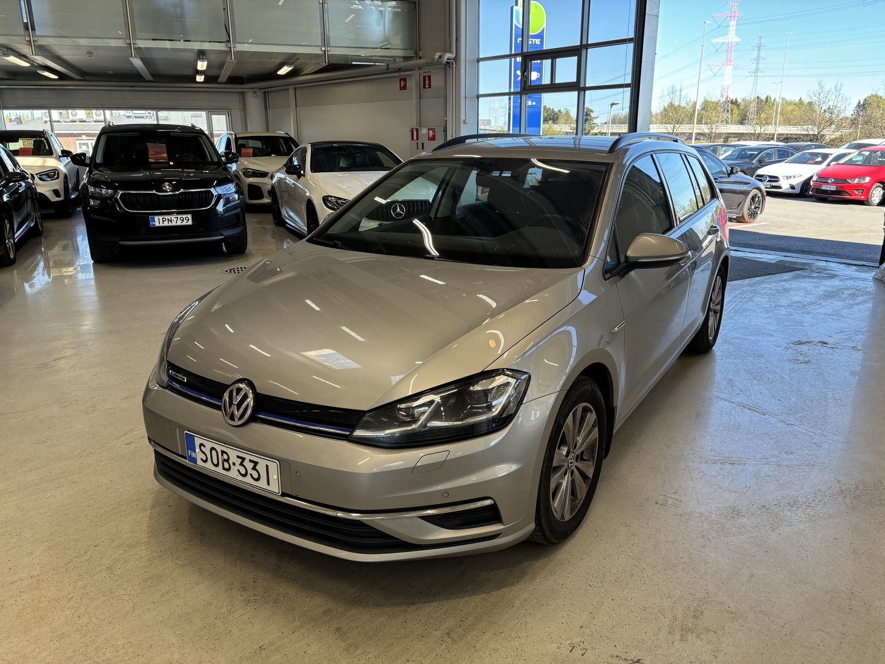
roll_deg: +0.2
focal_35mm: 26
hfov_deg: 67.3
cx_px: 442
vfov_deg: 53.1
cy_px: 332
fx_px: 665
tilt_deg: -16.3
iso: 50
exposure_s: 1/167
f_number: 1.6
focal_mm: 5.96
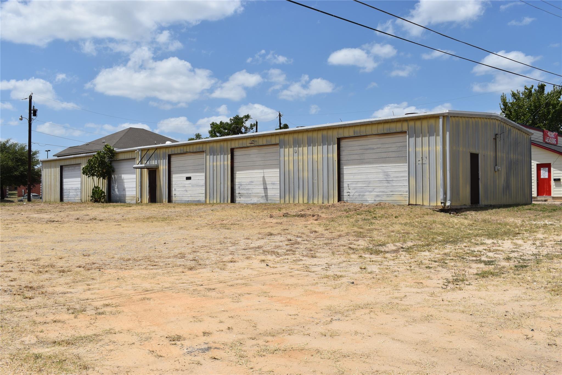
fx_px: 562
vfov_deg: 36.9
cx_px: 281
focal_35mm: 36
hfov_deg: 53.1
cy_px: 188
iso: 100
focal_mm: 24
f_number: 9
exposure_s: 1/320
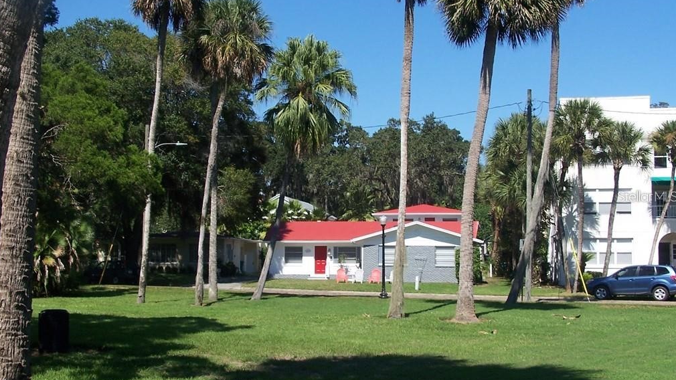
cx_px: 338
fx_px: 950
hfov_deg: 39.2
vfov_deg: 22.6
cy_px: 196
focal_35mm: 53
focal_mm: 8
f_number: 4
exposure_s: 1/750
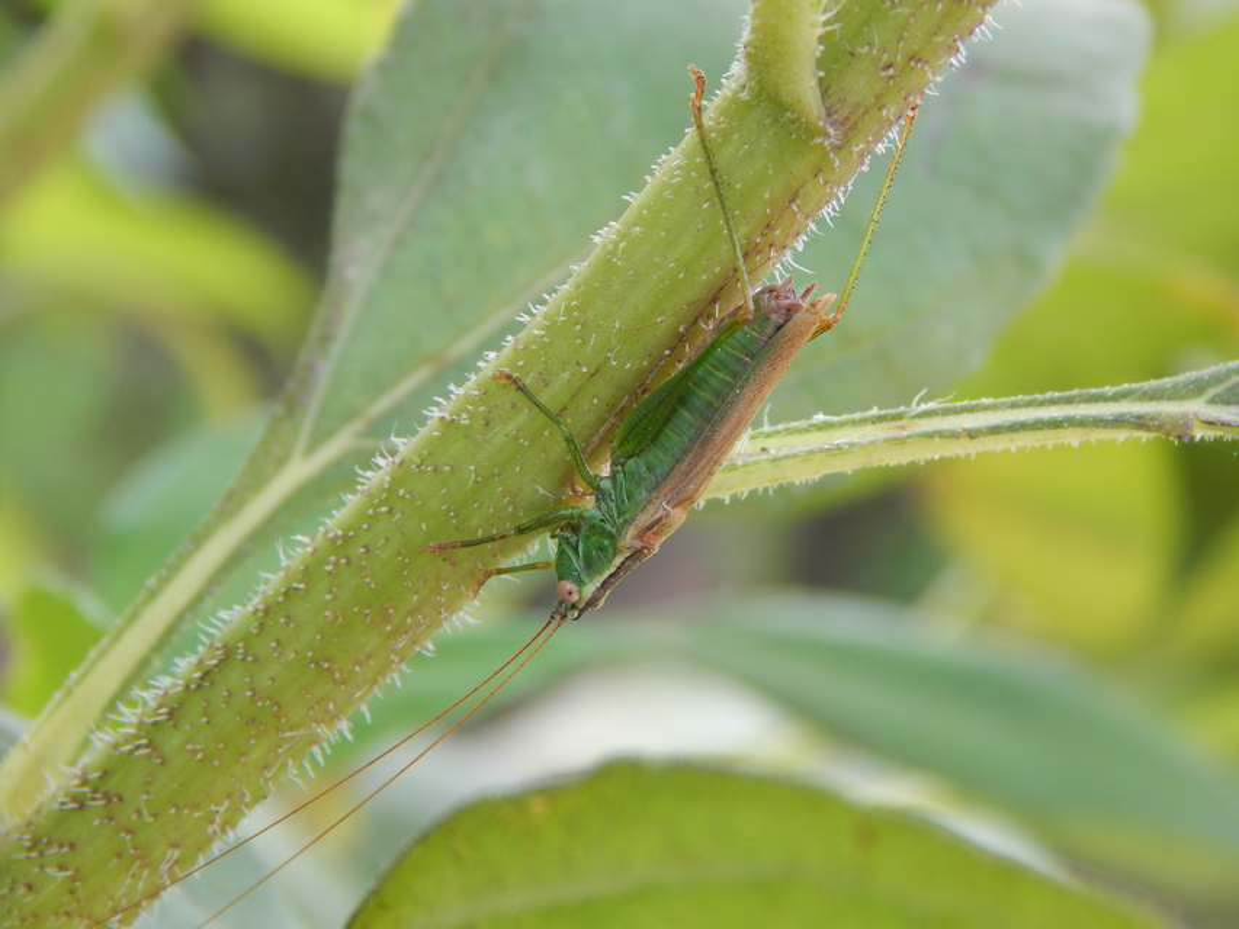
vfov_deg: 11.3
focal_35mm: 131
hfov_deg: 15.1
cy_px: 464
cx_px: 620
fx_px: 4690
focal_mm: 23.4
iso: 125
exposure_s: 1/100
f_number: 4.8
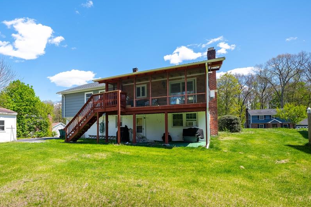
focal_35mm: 18
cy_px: 104
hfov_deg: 88.7
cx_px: 122
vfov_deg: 67.3
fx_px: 155
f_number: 8
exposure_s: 1/8000
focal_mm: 14
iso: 200
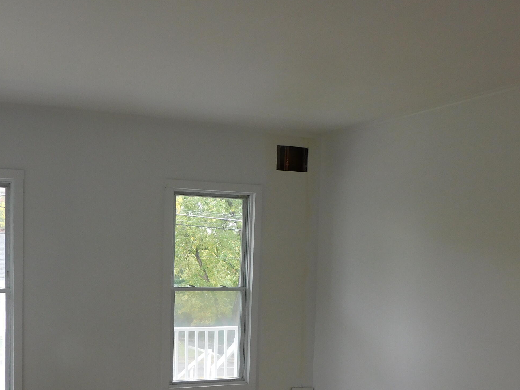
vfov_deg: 37.6
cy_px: 298
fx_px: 556
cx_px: 163
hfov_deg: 49.1
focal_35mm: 37
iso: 125
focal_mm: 4.3
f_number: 3.3
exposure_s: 1/50
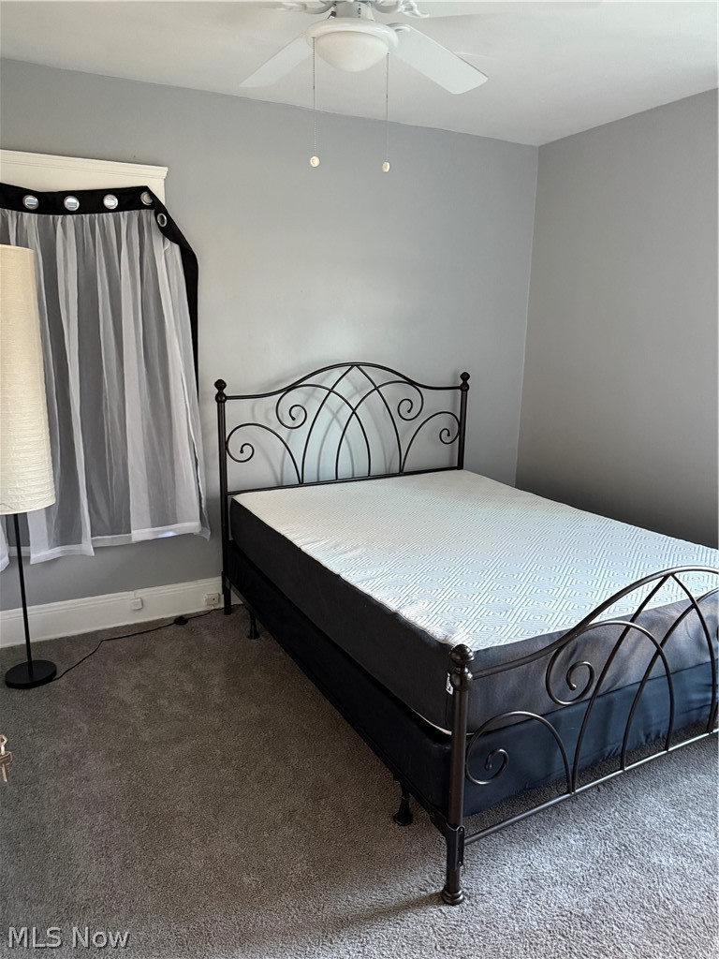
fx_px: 665
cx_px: 360
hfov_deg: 56.8
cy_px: 480
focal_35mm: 24
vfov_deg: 71.6
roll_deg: +0.2
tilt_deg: -11.7
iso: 800
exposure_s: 1/44
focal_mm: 6.76
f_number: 1.78
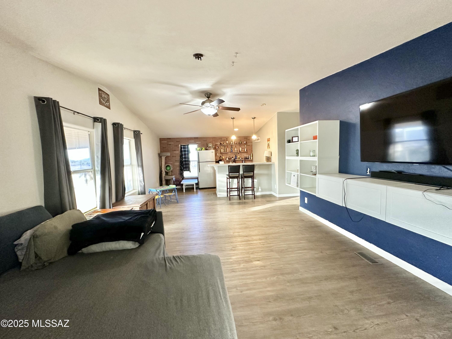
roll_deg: +1.8
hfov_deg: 102.1
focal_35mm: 14
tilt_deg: -4.8
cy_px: 170
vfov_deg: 85.7
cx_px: 226
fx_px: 183
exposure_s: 1/60
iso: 250
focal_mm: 2.22
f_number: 2.2
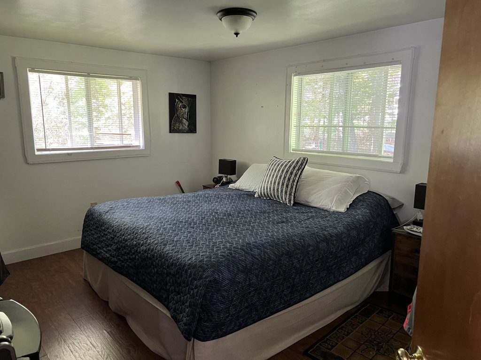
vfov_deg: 53.1
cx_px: 240
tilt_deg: -10.8
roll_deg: -0.4
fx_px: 361
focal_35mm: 26
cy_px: 180
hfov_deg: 67.3
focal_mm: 5.7
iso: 320
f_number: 1.5
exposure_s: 1/60
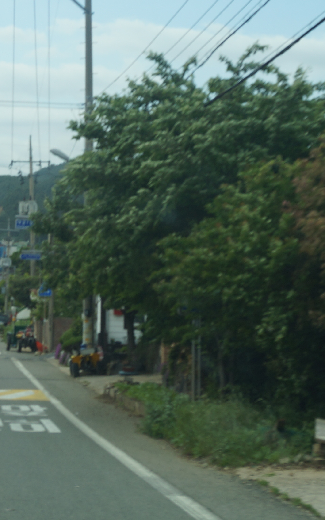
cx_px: -36
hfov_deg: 14.5
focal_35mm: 88
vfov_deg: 23.4
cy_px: 141
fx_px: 1247
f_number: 6.3
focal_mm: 26
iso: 100
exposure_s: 1/160
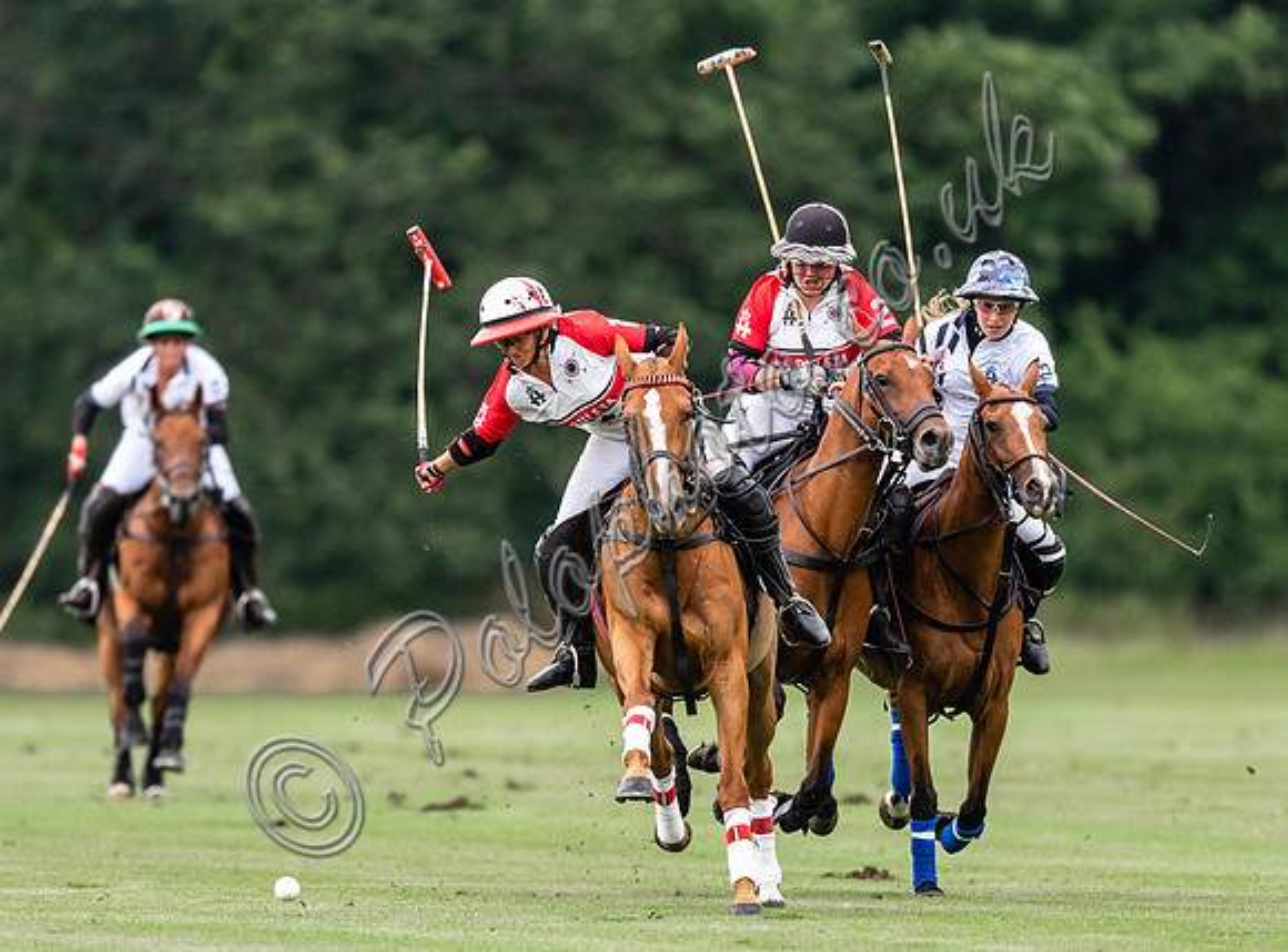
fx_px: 29359
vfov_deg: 1.9
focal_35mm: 793
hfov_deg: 2.5
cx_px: 564
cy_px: 628
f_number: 4
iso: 800
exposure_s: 1/2000
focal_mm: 500
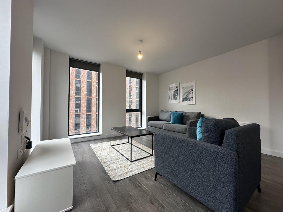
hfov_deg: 102.1
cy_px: 106
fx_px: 114
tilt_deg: +1.4
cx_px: 142
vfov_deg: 85.7
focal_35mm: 14
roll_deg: +0.1
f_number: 2.2
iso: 64
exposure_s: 1/100
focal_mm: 2.22
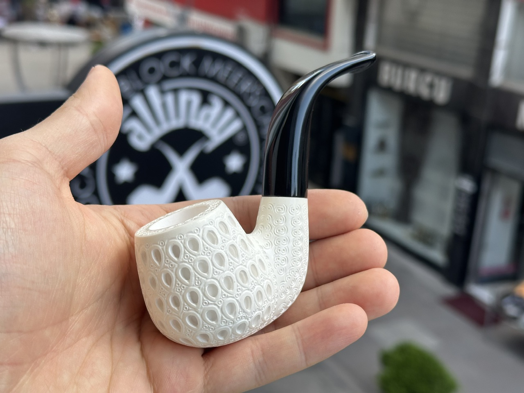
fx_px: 727
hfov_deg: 39.7
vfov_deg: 30.3
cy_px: 196
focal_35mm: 48
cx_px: 262
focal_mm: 6.86
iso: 64
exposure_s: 1/745
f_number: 1.78
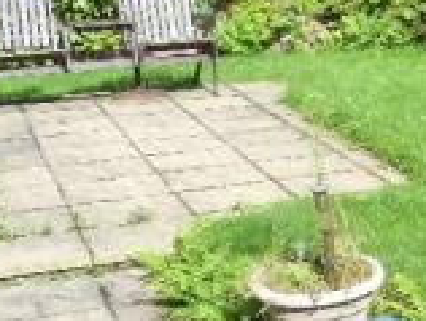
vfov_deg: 16.0
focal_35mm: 92
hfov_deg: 18.5
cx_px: 667
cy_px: 58
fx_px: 1134
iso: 125
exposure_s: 1/200
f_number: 4
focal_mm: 4.5
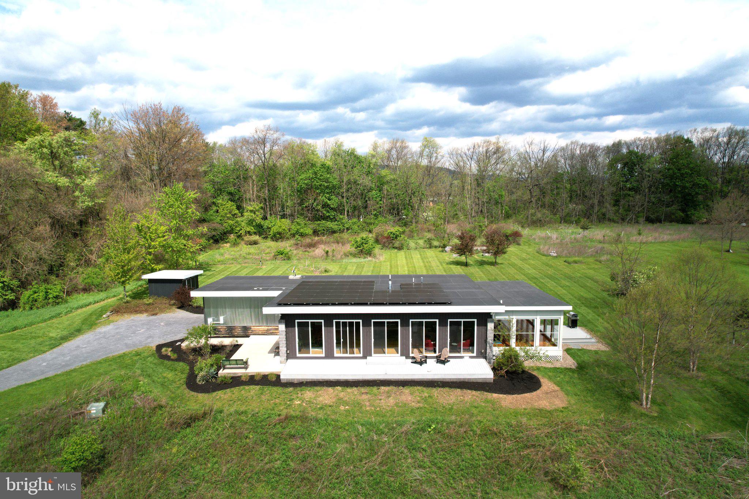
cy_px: 250
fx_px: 458
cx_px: 374
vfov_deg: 57.2
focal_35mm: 22
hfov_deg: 78.6
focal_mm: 8.38
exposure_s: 1/3000
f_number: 2.8
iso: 130
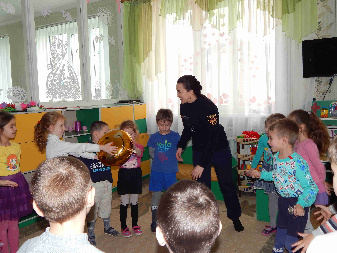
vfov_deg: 40.7
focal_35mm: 35
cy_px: 126
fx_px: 341
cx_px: 168
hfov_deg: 52.6
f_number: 3.3
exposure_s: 1/30
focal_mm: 6.1
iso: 140
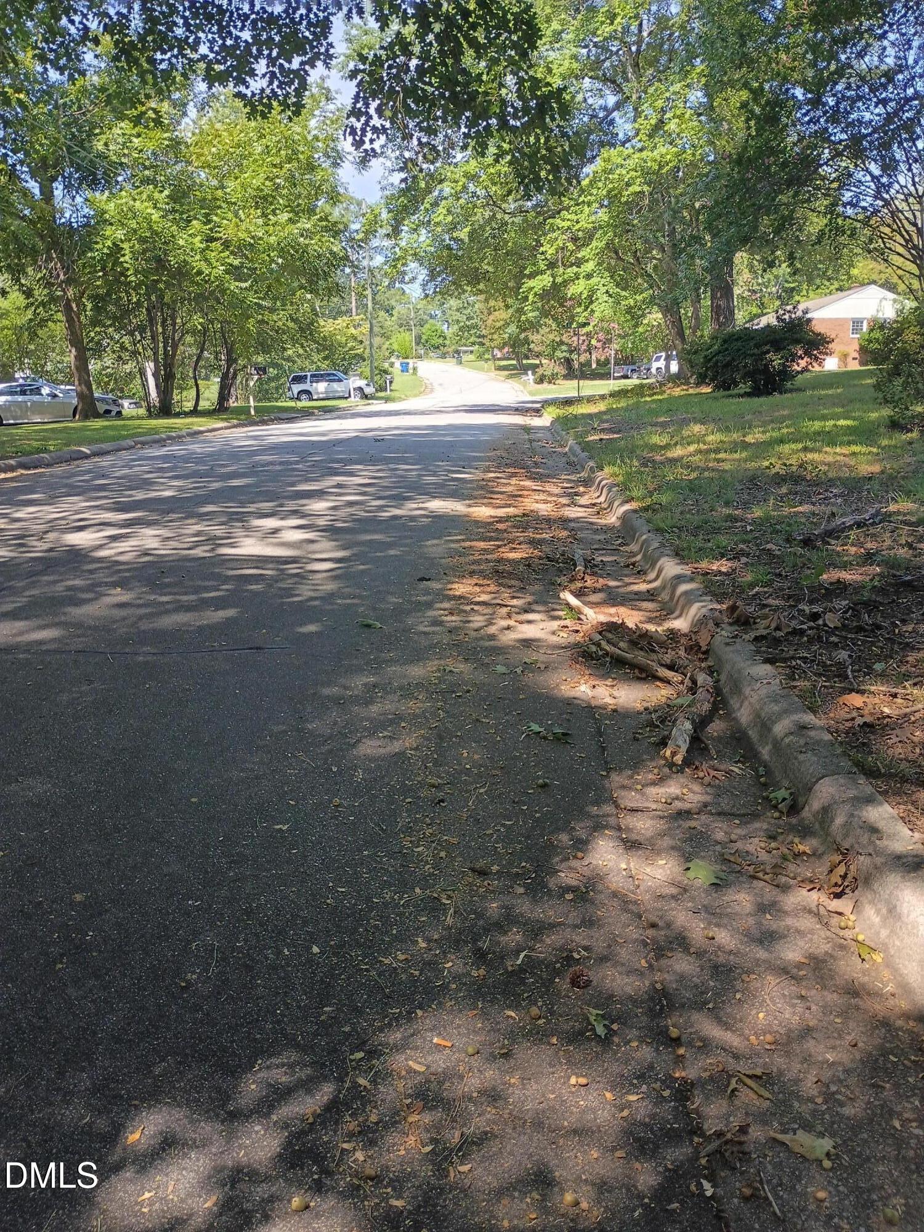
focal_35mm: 29
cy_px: 616
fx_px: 1032
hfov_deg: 48.2
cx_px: 462
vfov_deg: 61.7
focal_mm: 4.27
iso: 100
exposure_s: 1/169
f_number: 1.8
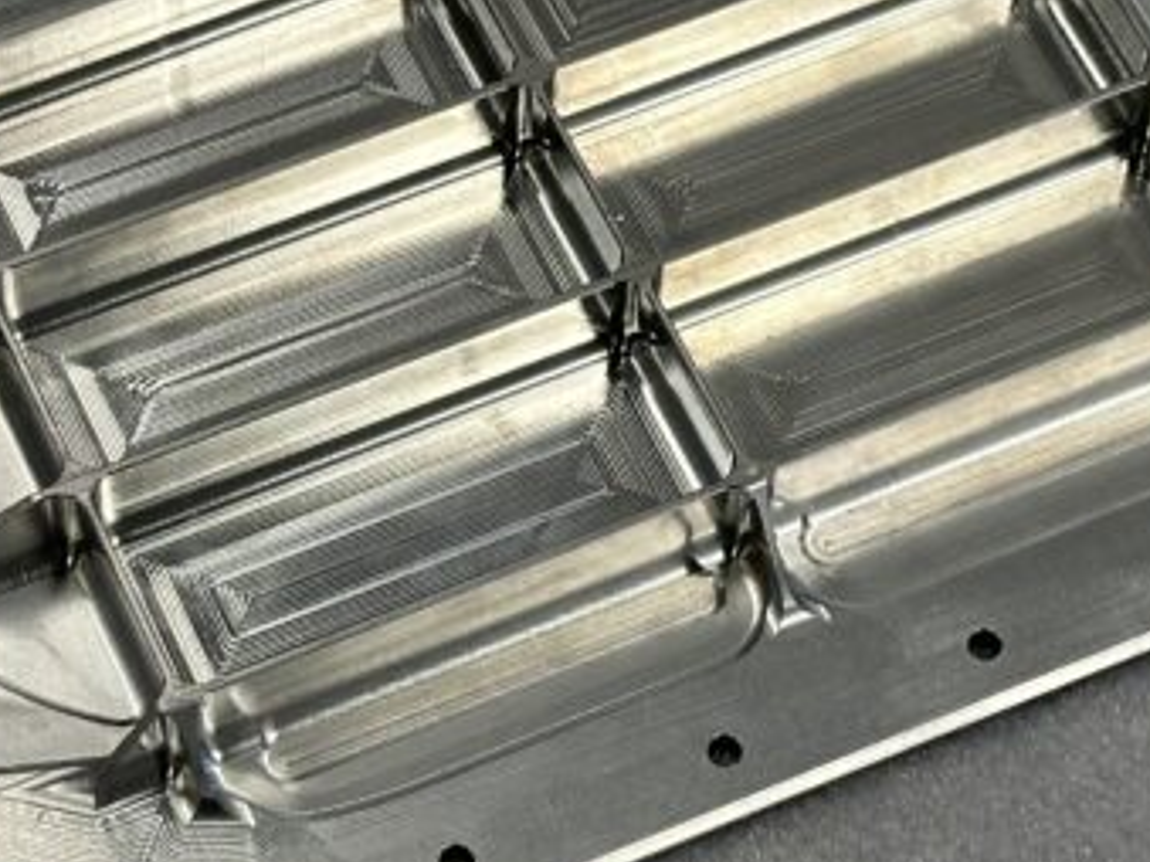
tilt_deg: -58.5
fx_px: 4815
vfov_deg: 10.2
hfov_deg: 13.6
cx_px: 658
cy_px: 316
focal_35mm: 145
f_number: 1.78
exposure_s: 1/180
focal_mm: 6.86
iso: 64
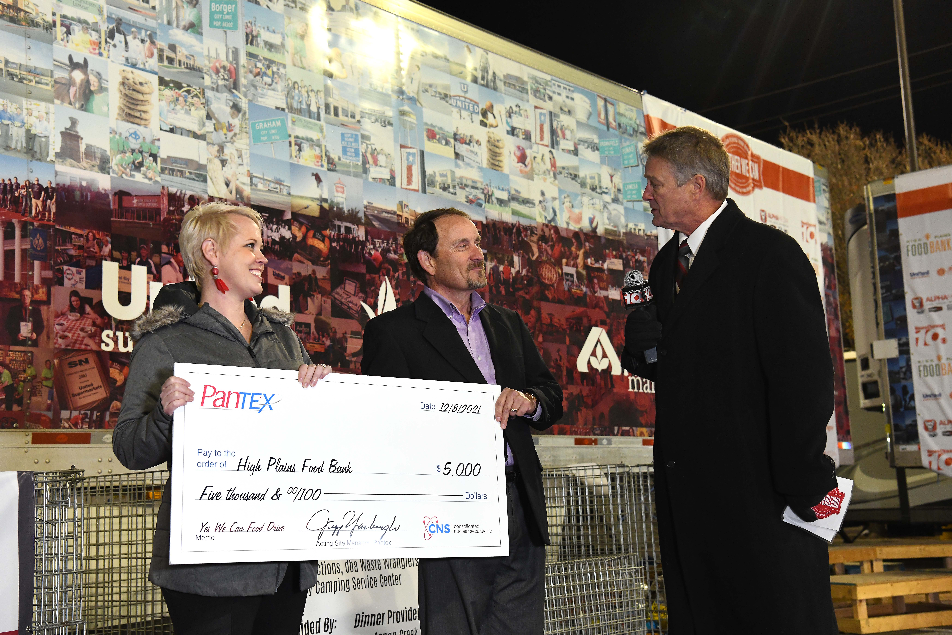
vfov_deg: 28.1
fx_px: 1269
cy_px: 318
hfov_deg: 41.1
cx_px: 476
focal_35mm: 48
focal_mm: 48
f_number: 6.3
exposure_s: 1/60
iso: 3200
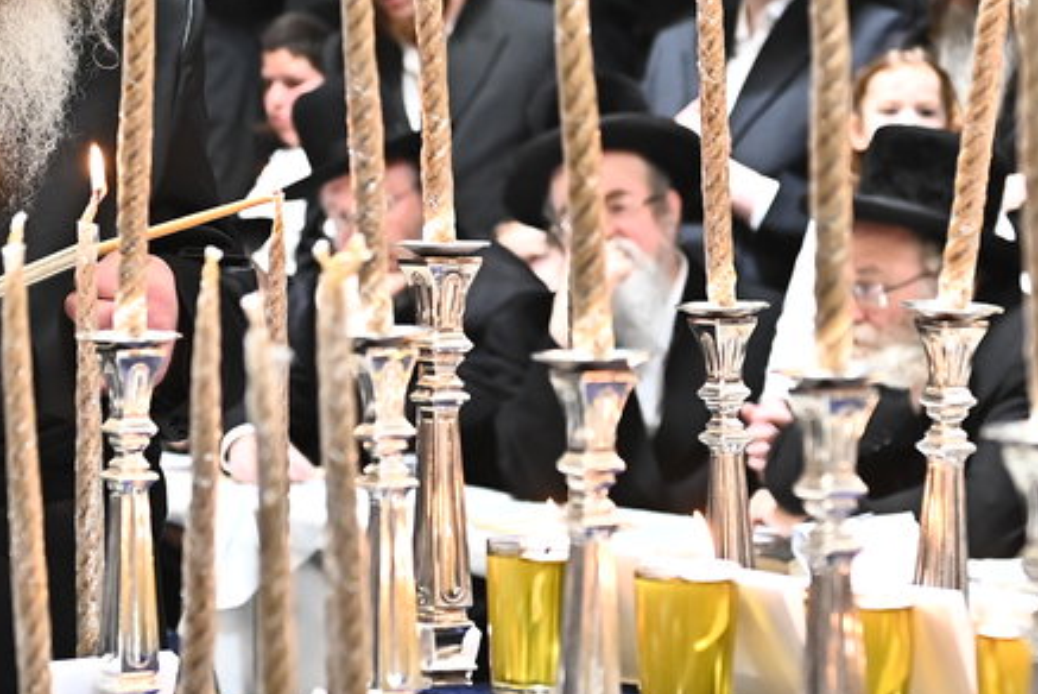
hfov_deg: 14.2
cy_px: 296
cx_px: 546
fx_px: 4155
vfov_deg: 9.5
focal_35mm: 144
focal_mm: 45
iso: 3200
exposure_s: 1/200
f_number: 3.2
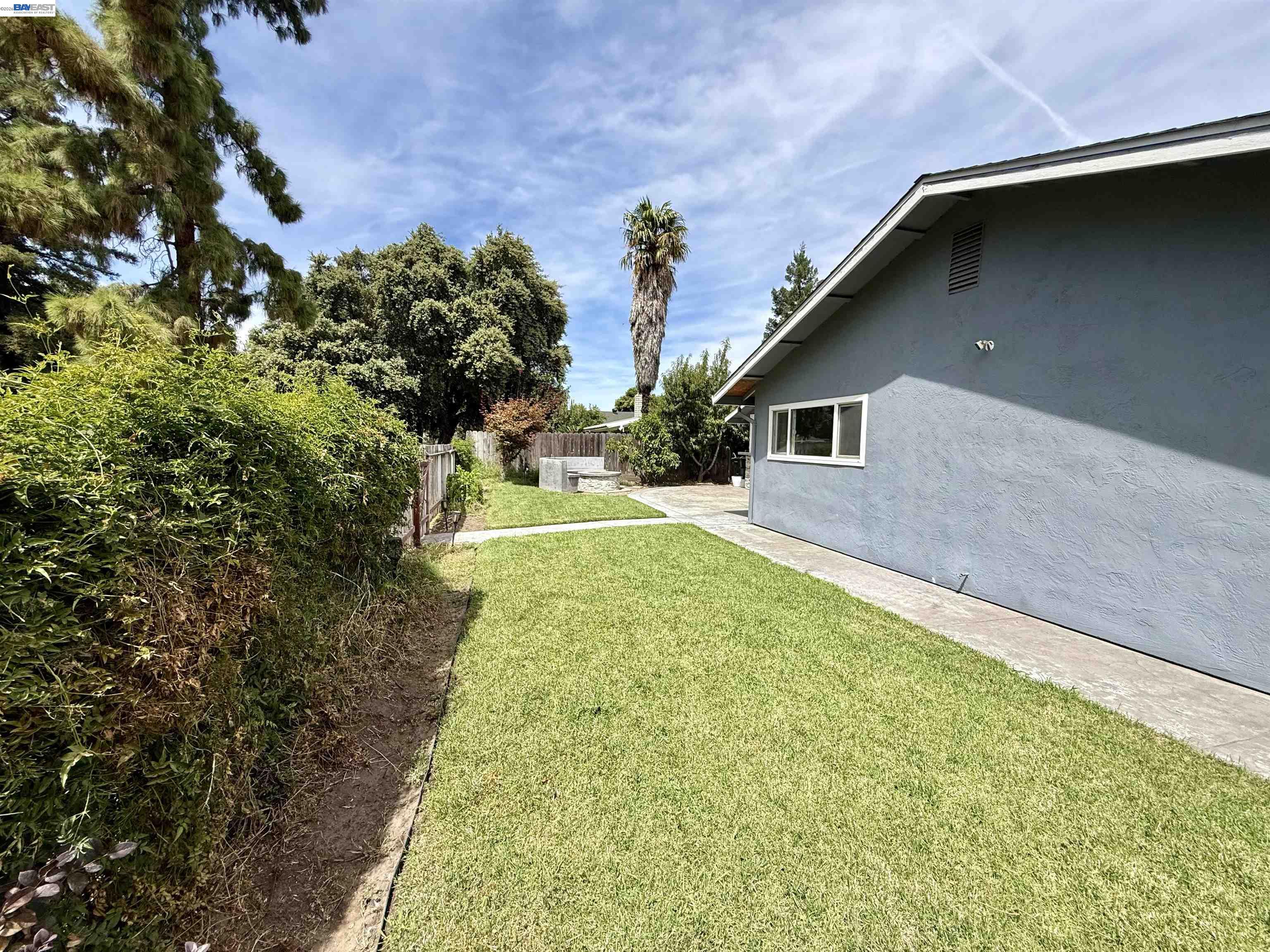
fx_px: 514
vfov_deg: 85.7
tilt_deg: -3.1
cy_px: 476
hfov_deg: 102.1
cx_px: 635
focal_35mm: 14
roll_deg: -2.2
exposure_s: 1/1698
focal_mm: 2.22
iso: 50
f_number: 2.2
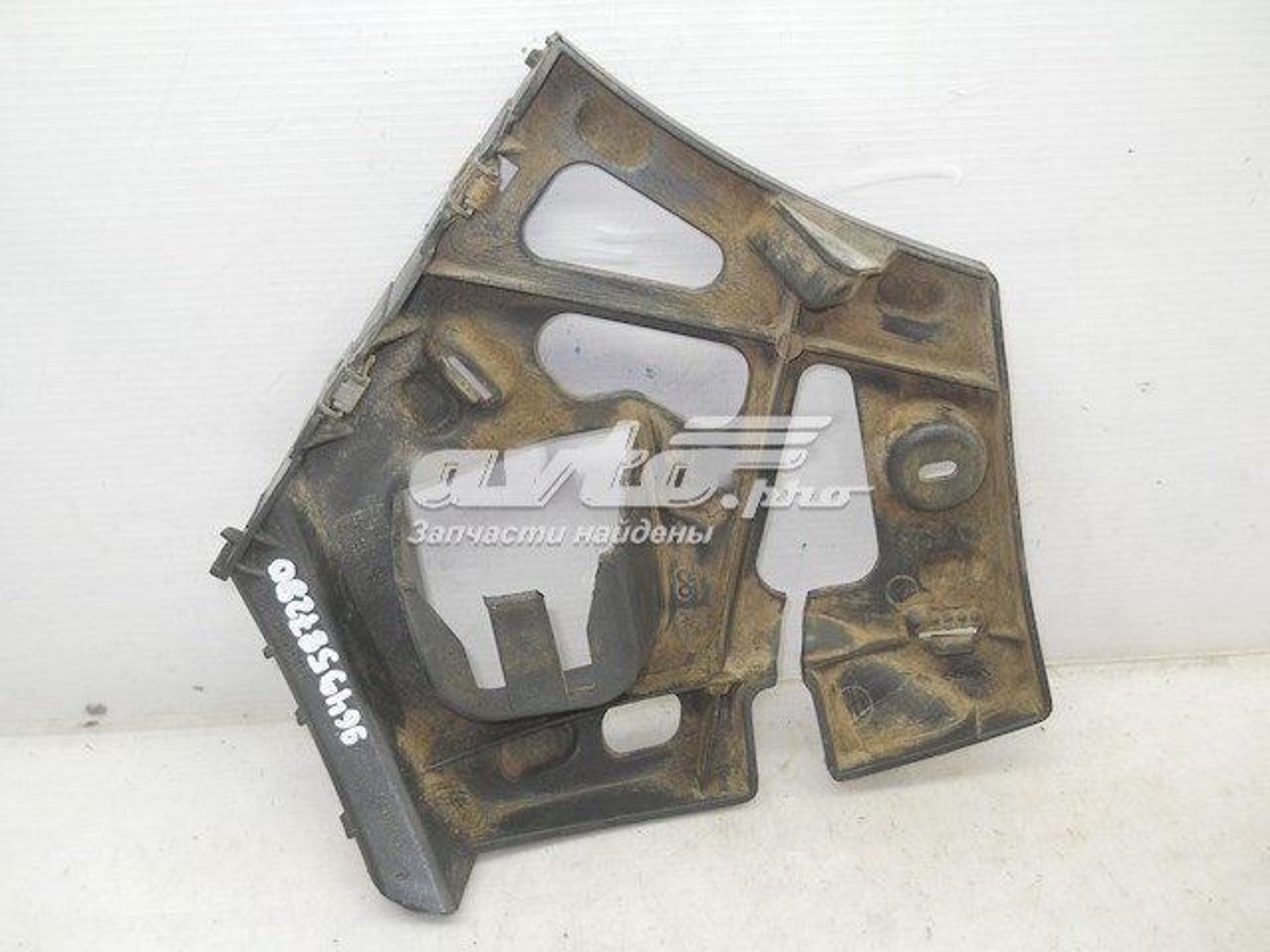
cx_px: 635
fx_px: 1504
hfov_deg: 45.8
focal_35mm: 41
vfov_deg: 35.1
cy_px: 476
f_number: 3.1
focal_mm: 6.72
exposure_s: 1/30
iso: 125
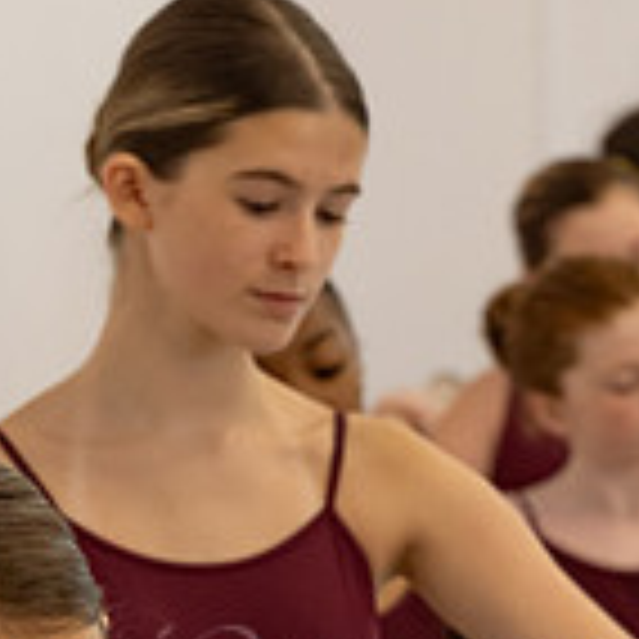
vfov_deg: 5.3
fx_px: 6829
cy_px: 583
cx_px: 479
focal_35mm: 327
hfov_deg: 5.4
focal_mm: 75
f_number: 5
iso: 640
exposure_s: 1/200
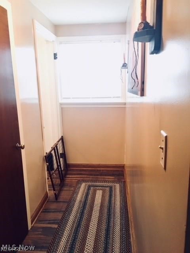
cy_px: 126
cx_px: 95
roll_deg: +1.7
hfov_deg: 48.2
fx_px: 212
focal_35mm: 29
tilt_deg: -10.7
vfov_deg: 61.7
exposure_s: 1/20
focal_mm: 4.15
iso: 200
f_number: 2.2
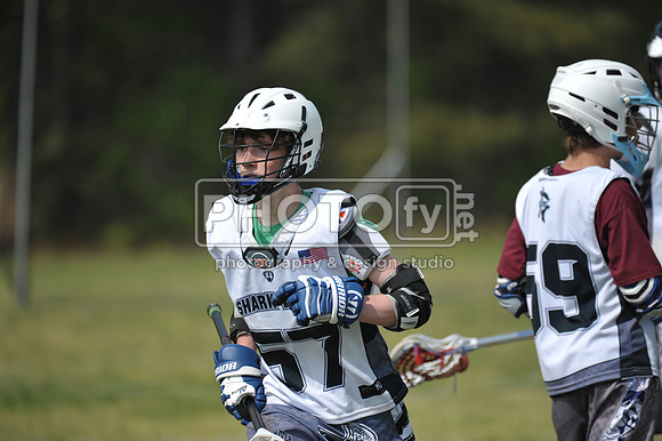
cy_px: 220
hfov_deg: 5.2
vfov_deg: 3.4
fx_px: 7351
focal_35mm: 400
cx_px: 331
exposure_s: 1/4000
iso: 640
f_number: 4
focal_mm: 400
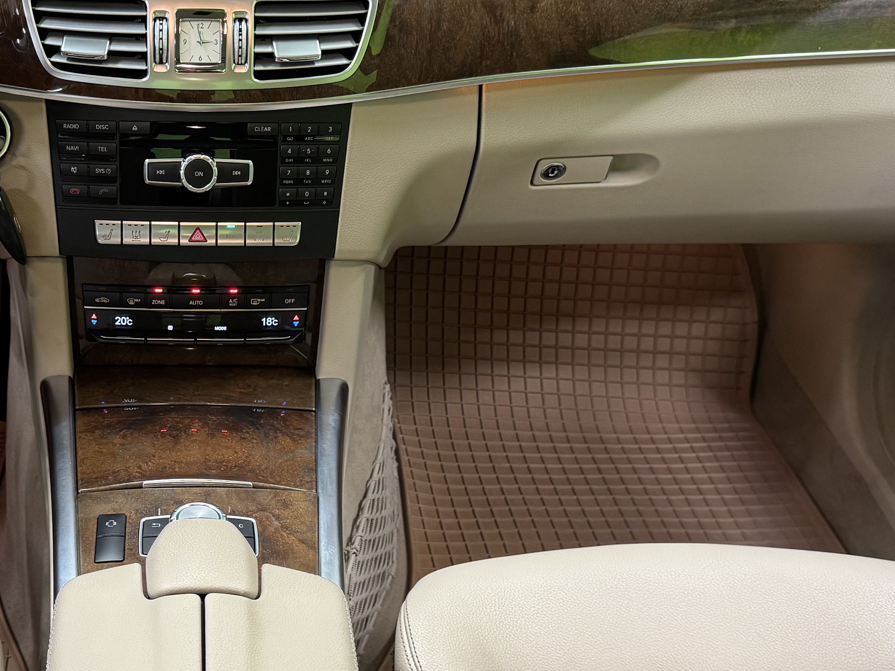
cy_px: 429
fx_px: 1370
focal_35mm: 53
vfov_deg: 27.4
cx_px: 201
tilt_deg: -37.0
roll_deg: -1.1
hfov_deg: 35.2
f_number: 1.78
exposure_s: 1/50
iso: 200
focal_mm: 6.76
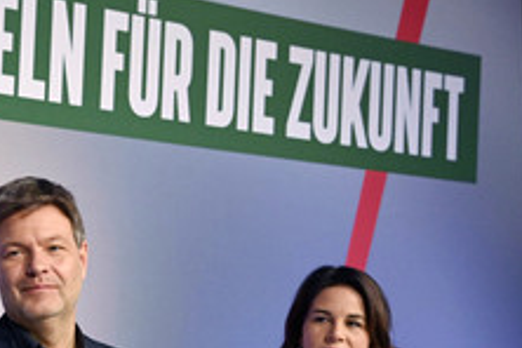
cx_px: 156
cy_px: 308
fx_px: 2711
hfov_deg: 11.0
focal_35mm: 187
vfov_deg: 7.3
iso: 8000
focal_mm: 92
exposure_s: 1/500
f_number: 6.3
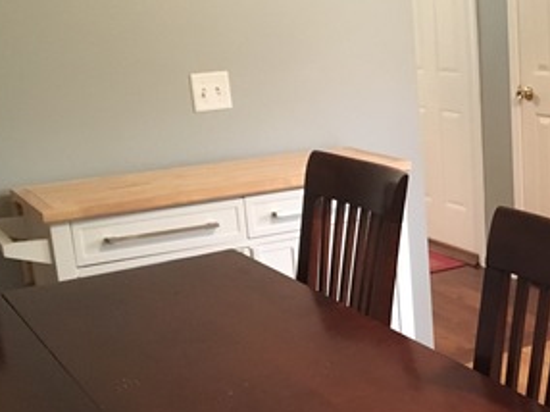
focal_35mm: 65
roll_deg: +1.8
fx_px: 1032
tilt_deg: -16.3
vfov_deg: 22.5
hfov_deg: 28.7
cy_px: 270
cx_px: 494
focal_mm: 4.15
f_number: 2.2
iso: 320
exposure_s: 1/15
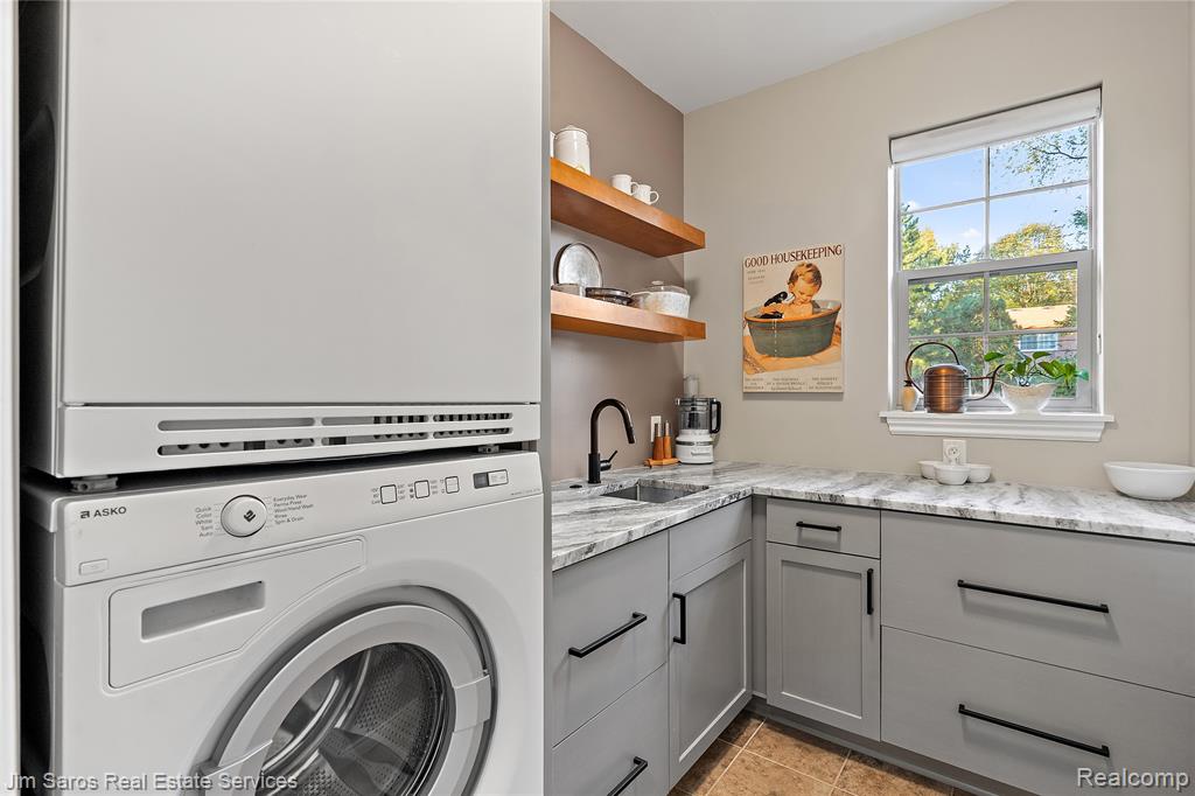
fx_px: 531
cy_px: 398
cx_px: 598
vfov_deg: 73.7
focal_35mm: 16
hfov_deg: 96.8
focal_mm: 16
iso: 800
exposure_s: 1/2
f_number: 9
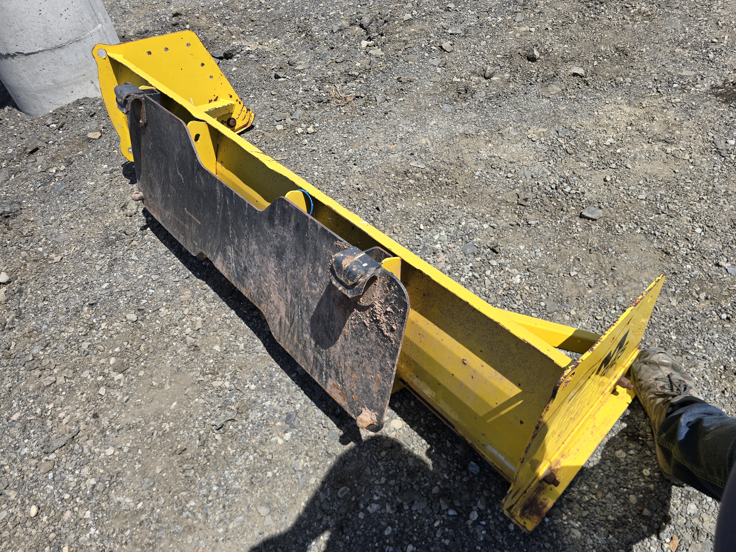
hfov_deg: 73.9
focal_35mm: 23
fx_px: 489
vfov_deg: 58.9
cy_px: 276
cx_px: 368
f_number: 1.7
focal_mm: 6.3
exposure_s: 1/786
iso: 12
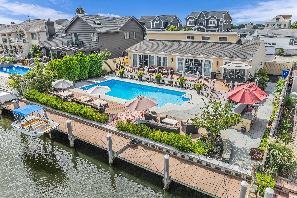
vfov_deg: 51.3
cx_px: 149
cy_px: 104
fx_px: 206
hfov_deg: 71.5
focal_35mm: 25
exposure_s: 1/2500
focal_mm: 12.29
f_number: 2.8
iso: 130
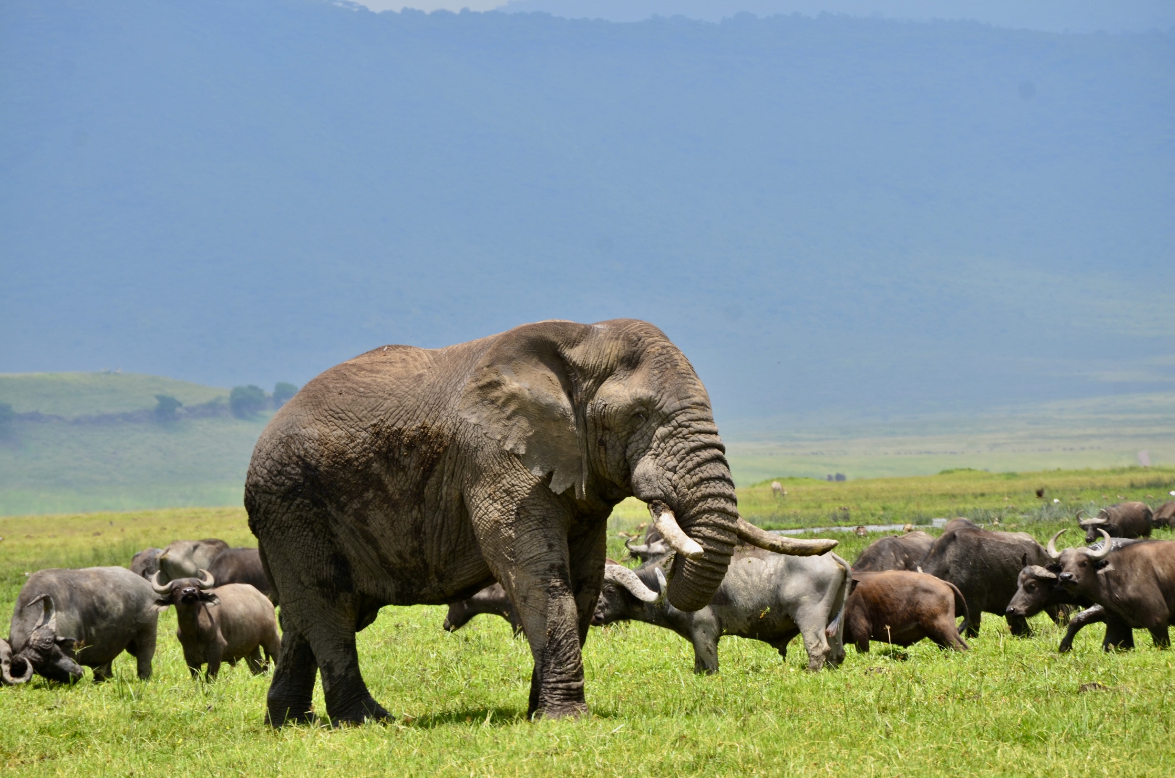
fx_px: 8550
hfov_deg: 7.9
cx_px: 588
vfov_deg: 5.2
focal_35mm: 262
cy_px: 389
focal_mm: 175
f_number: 10
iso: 200
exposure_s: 1/320
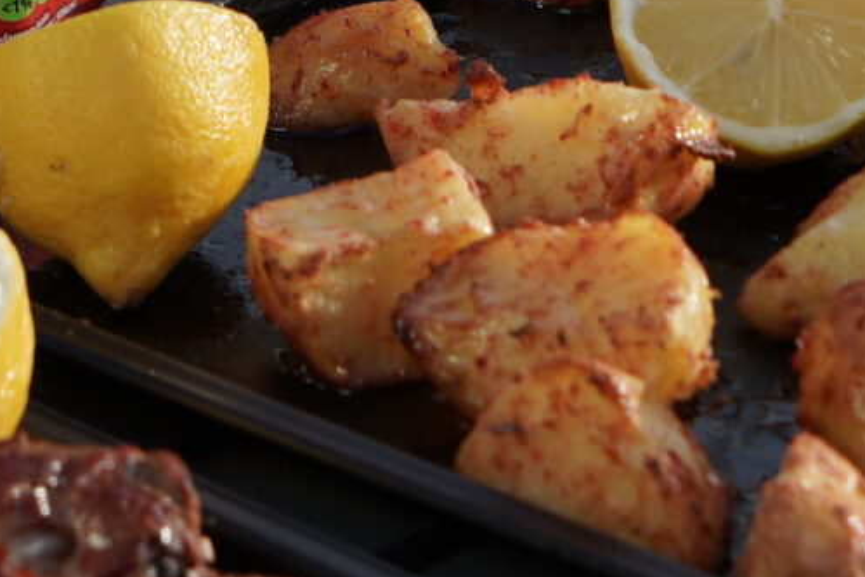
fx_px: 8628
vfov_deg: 3.8
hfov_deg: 5.7
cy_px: -86
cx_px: 127
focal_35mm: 359
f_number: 6.3
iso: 125
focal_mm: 70
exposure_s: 1/320
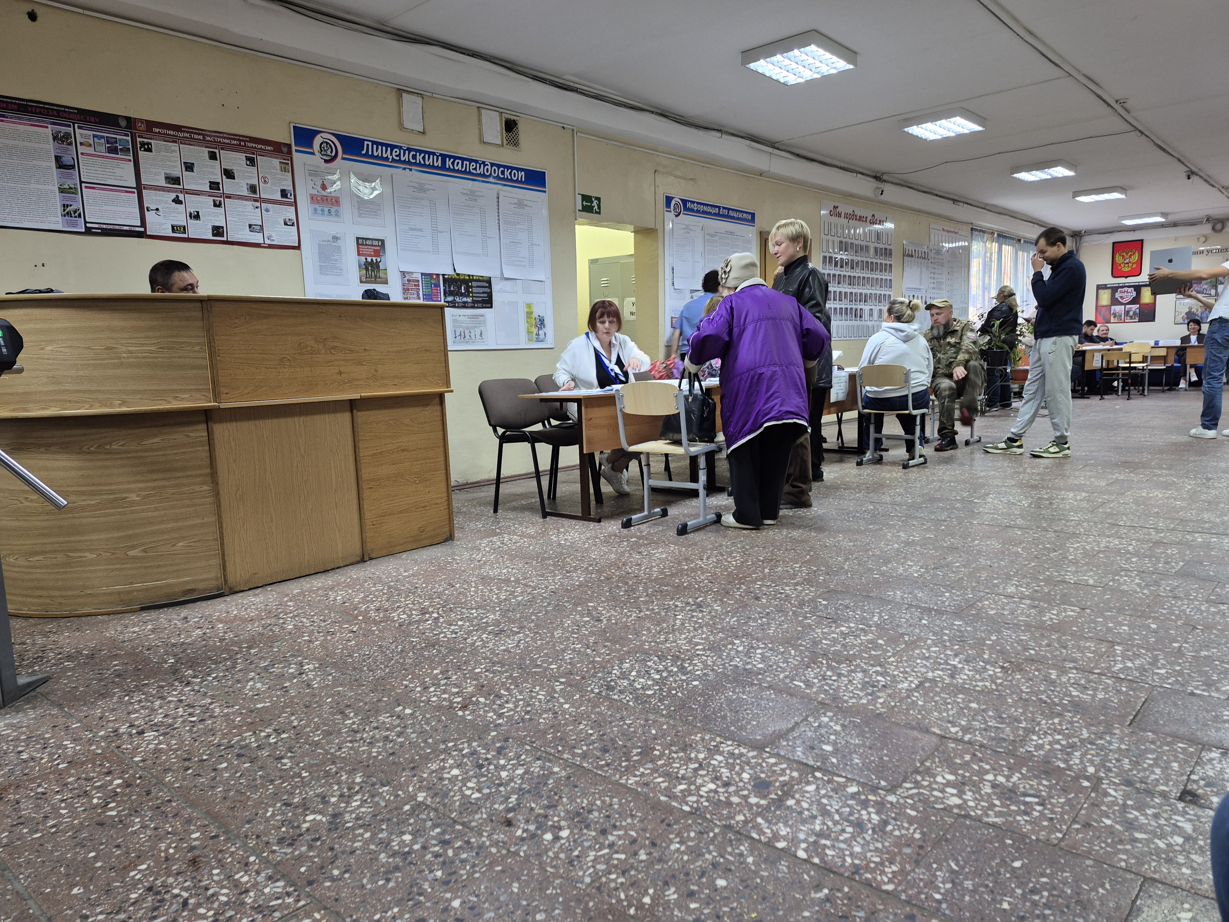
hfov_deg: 73.9
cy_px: 461
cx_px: 614
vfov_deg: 58.9
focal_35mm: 23
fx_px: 817
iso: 320
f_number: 1.8
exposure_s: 1/33
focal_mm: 5.4
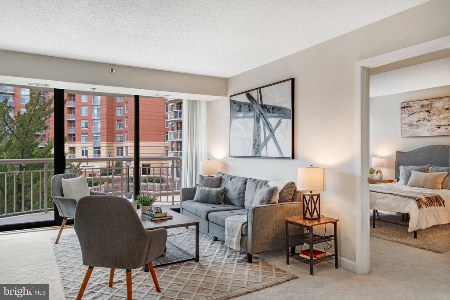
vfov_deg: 53.1
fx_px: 300
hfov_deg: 73.7
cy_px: 150
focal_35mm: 24
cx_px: 225
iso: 640
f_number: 8
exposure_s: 1/50
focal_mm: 24
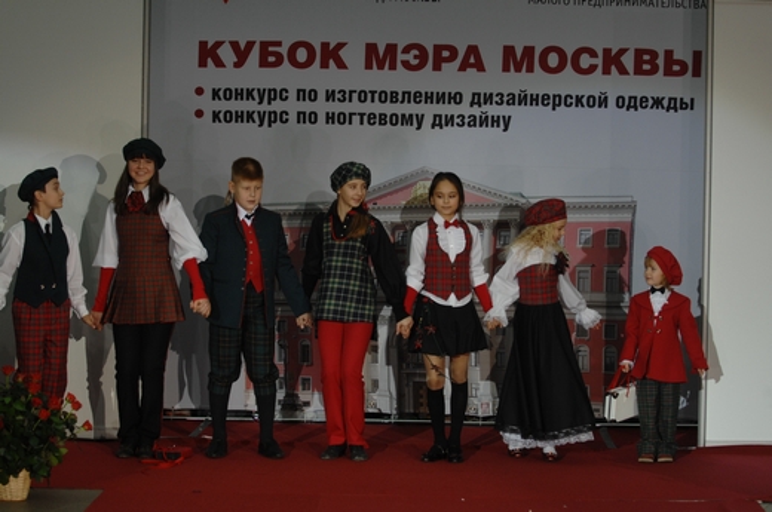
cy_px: 256
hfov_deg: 17.1
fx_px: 2569
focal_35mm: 120
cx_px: 386
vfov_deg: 11.4
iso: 400
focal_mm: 80
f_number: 4.5
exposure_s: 1/160
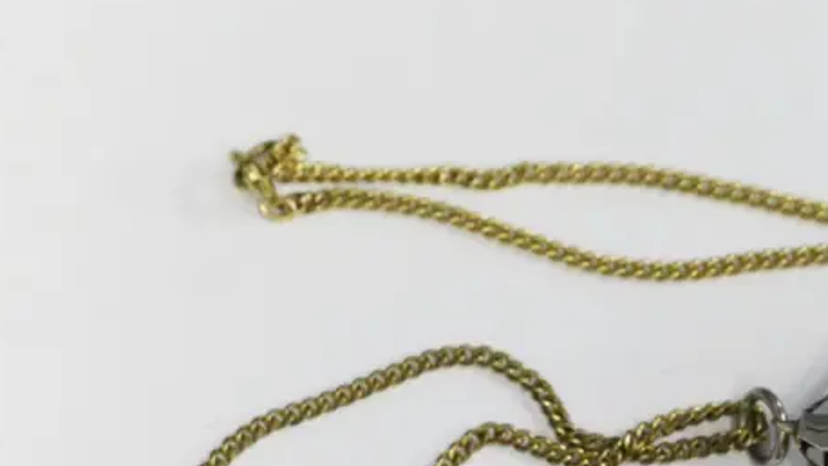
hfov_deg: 7.4
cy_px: 551
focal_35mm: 292
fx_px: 6413
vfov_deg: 4.2
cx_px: 871
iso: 3200
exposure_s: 1/160
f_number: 5
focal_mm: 60
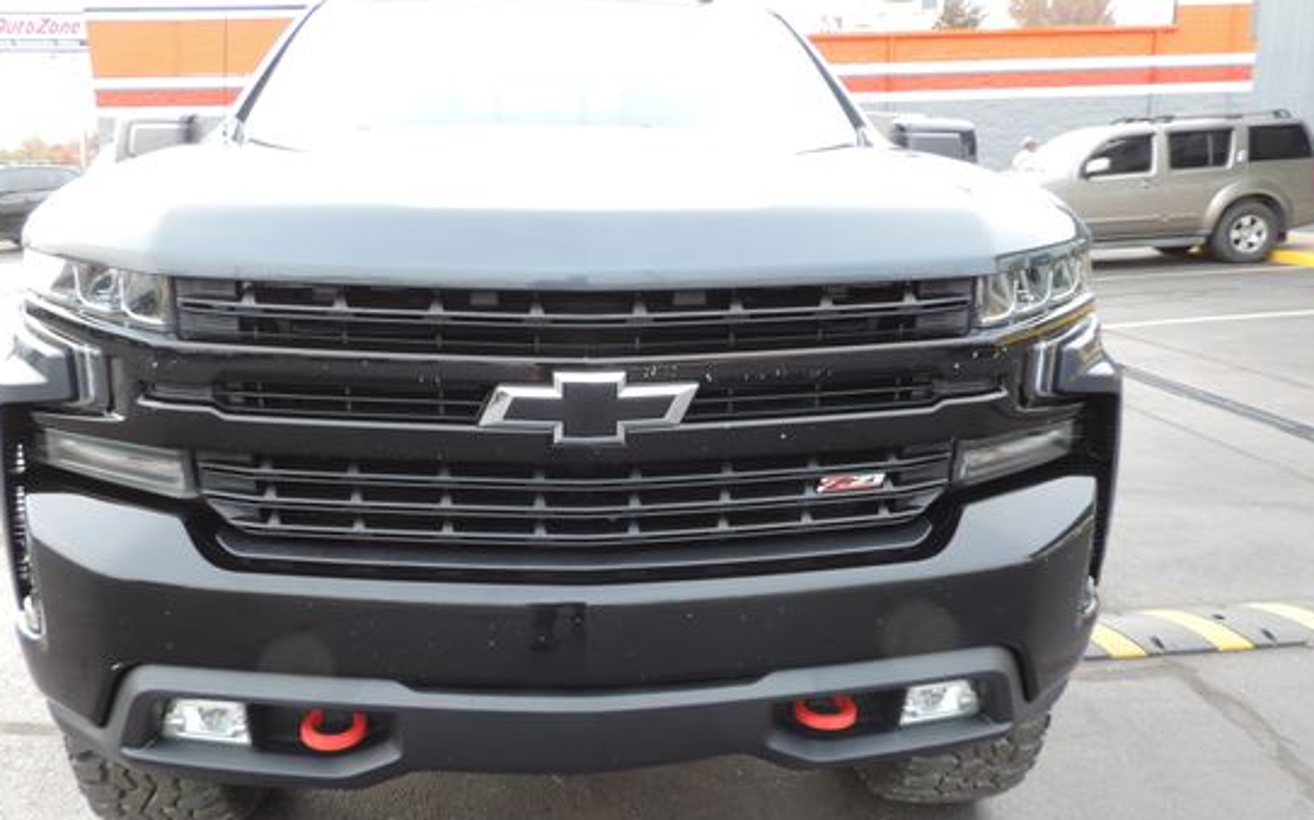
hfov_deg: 62.8
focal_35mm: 30
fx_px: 1074
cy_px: 460
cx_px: 603
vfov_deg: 41.7
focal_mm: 4.3
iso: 80
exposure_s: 1/30
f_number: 3
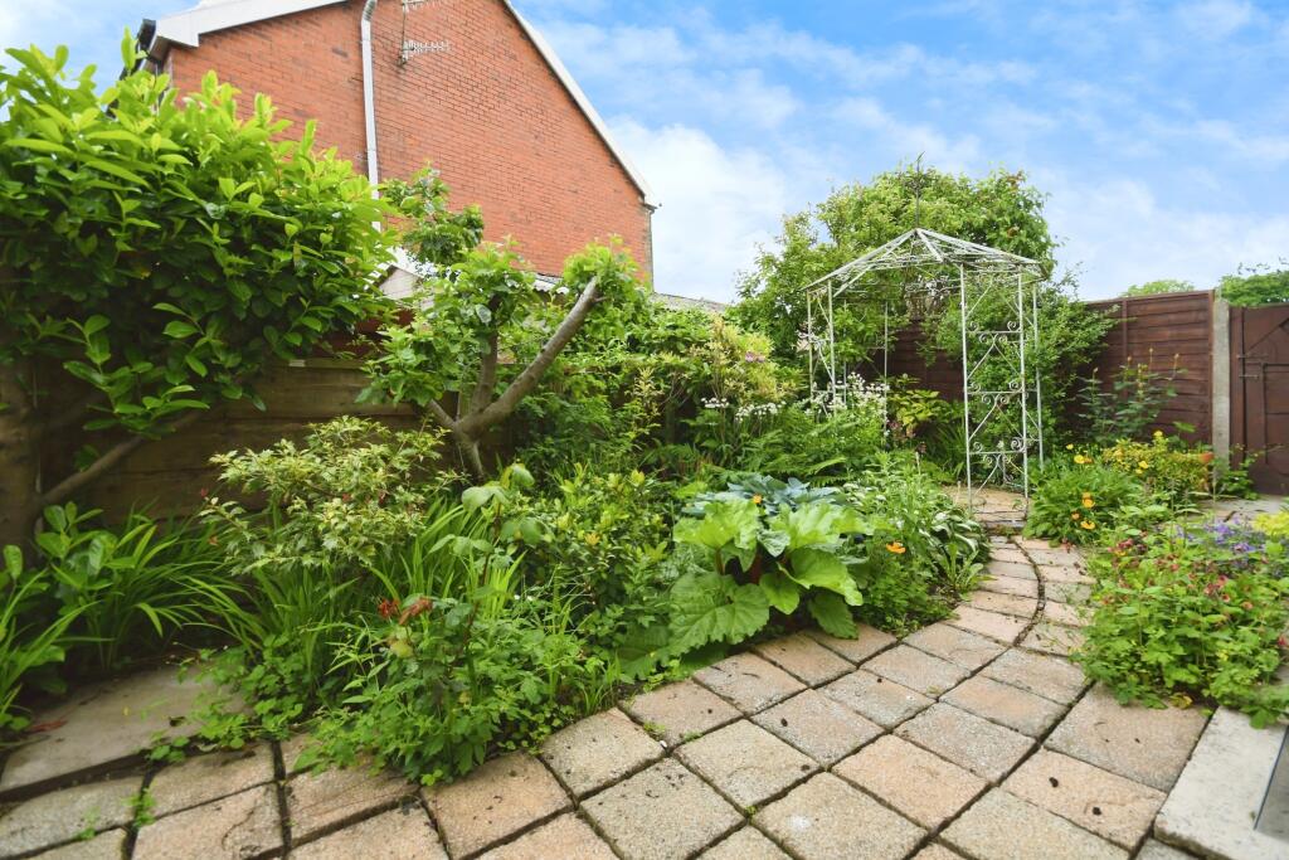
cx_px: 644
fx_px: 537
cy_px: 430
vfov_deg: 77.3
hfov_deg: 100.4
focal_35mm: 15
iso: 400
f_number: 8
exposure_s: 1/100
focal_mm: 10
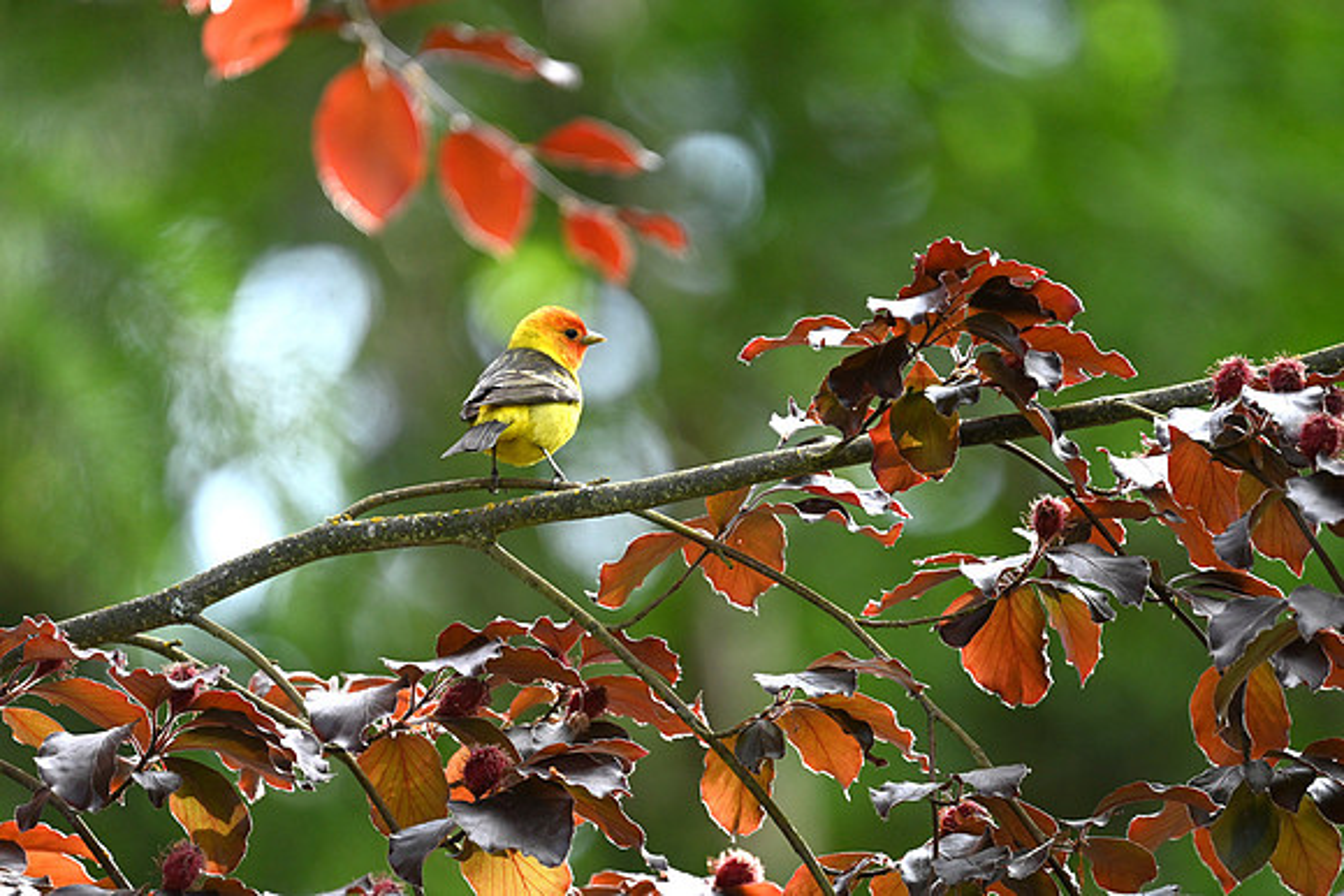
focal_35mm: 800
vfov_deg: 1.7
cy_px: 448
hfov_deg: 2.6
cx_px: 672
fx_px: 29872
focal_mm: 800
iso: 1800
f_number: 6.3
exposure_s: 1/800
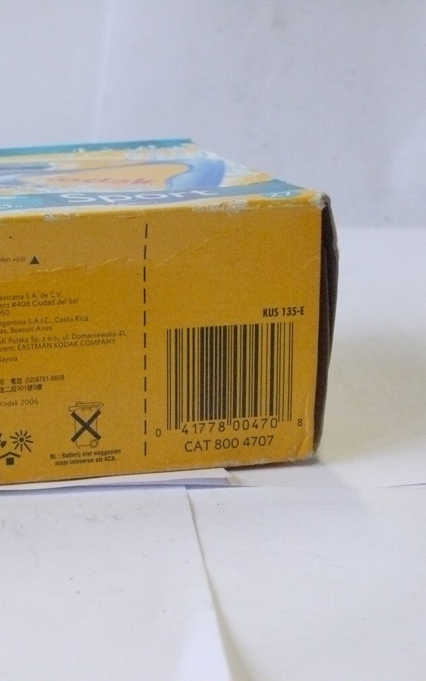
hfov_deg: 15.1
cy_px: 340
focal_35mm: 85
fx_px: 1579
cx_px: 11
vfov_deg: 24.4
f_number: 9
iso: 3200
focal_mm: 30
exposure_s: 1/250
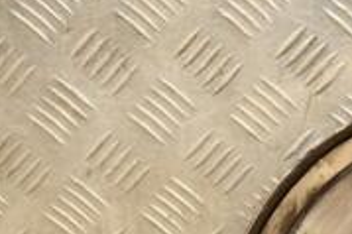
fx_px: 1866
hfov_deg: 10.6
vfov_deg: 7.1
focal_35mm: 191
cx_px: 425
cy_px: 348
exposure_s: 1/160
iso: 800
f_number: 5
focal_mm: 38
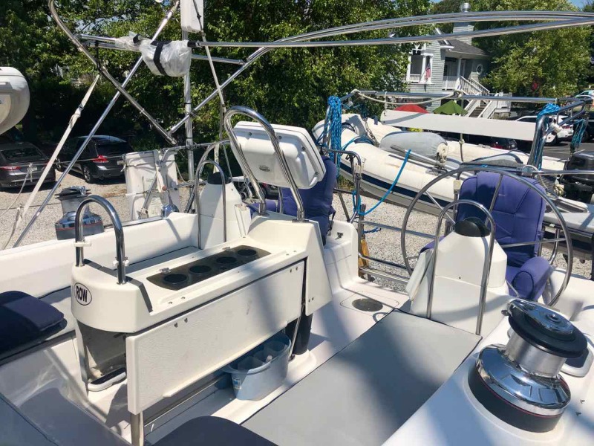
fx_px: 480
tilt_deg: -16.5
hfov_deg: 63.4
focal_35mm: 28
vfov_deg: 49.7
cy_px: 223
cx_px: 297
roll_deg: -0.7
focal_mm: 3.99
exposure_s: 1/4808
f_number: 1.8
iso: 25
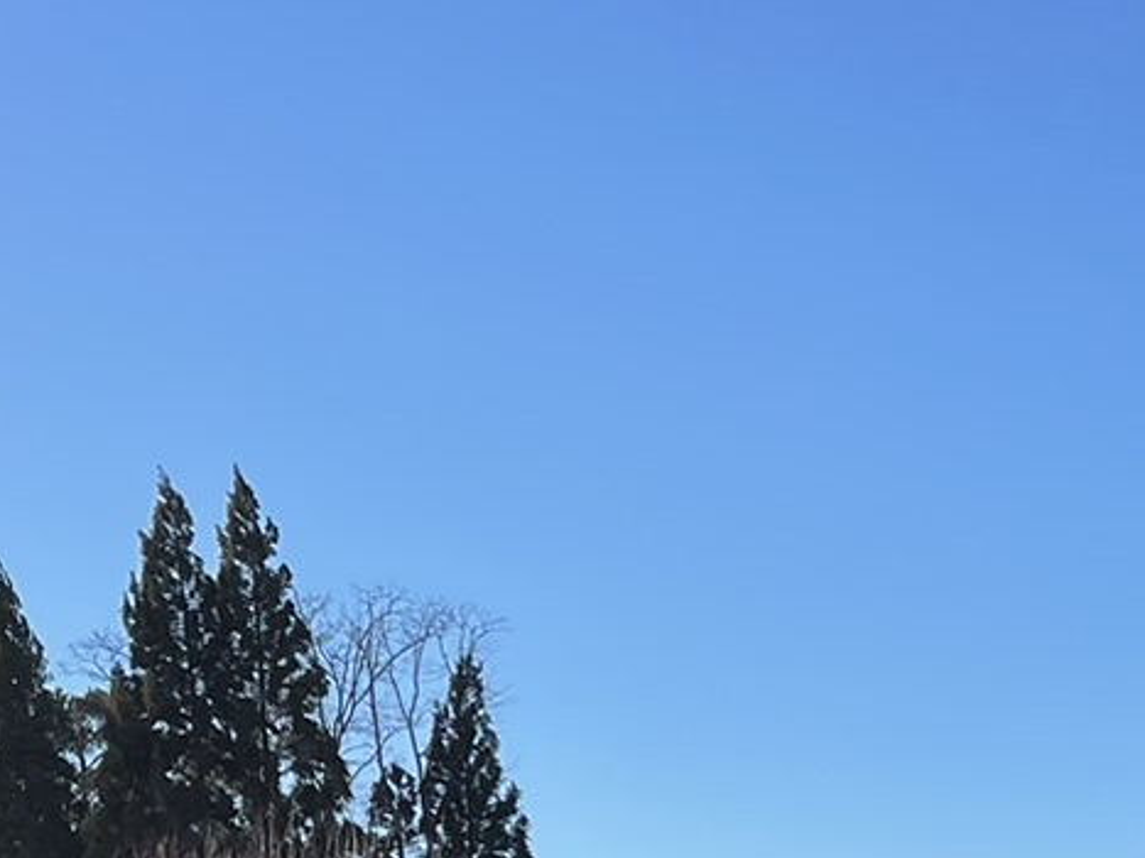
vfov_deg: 12.0
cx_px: 1599
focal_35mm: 114
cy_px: 1527
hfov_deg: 16.1
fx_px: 3770
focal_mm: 4.2
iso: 32
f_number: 1.6
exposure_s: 1/2174
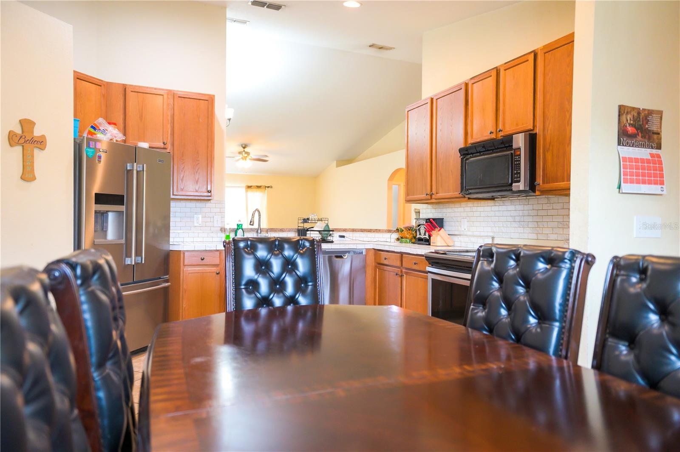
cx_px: 340
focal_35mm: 24
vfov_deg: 53.0
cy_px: 226
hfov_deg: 73.8
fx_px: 453
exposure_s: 1/80
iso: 1600
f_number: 2.8
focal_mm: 24
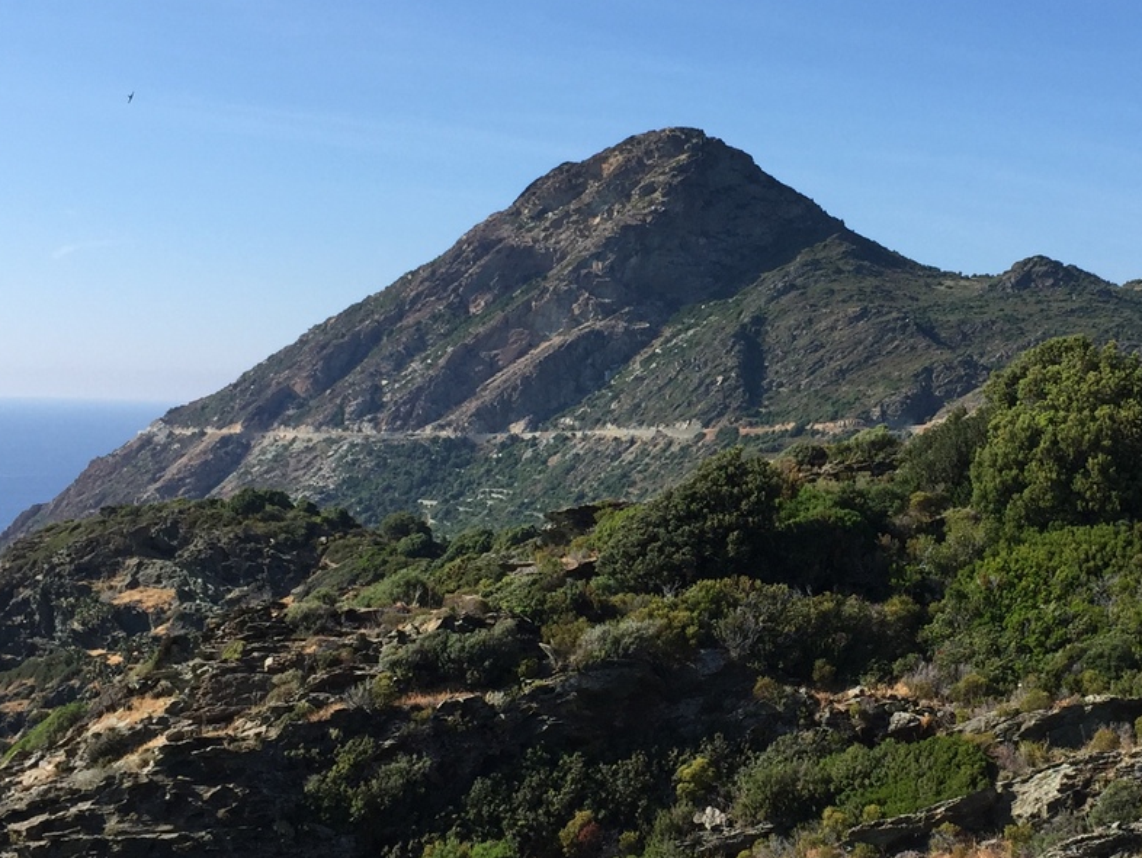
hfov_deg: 32.2
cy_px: 457
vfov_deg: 24.8
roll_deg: -2.6
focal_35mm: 59
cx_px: 815
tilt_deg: -2.0
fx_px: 1947
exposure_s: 1/1721
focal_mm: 4.15
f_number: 2.2
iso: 32
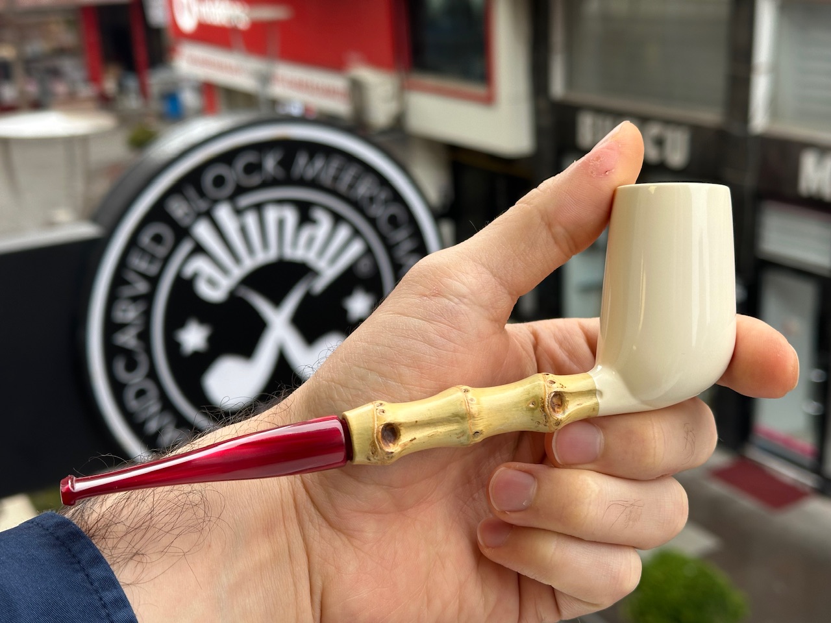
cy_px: 312
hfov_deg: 39.7
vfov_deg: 30.3
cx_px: 416
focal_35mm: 48
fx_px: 1152
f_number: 1.78
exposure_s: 1/224
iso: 64
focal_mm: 6.86
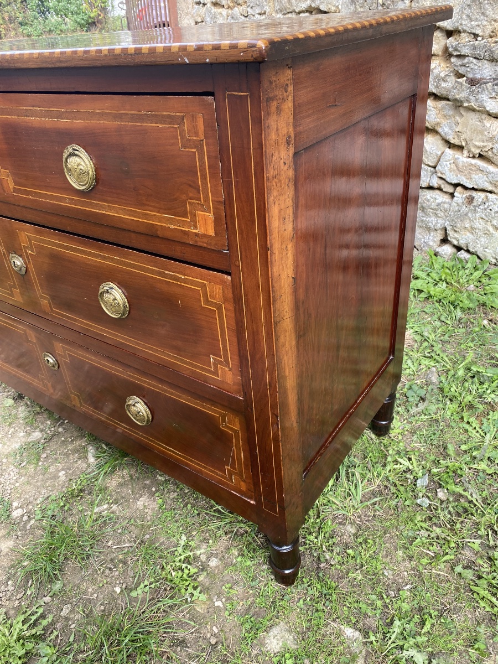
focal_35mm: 26
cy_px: 332
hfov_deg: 53.1
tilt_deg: -34.4
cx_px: 249
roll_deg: +3.7
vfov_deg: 67.3
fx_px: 499
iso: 32
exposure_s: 1/152
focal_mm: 4.25
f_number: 1.8
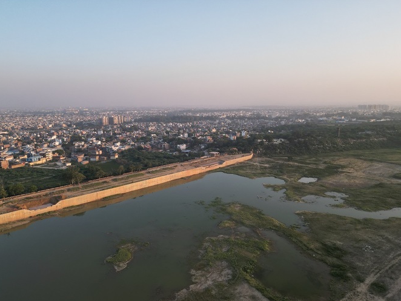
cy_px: 155
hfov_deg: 69.4
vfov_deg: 54.9
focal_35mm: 25
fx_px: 290
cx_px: 196
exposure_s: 1/800
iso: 130
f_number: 1.7
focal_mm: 6.72
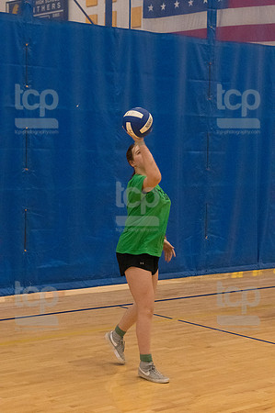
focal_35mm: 78
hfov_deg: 17.5
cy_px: 206
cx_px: 138
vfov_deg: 26.0
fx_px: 896
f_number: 5.6
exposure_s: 1/400
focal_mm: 52
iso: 10000
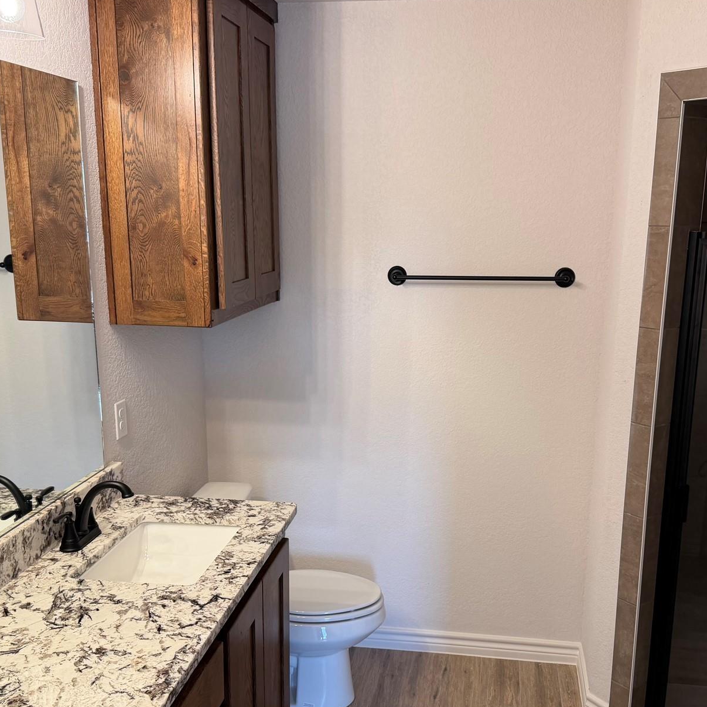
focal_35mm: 36
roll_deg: +0.0
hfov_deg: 46.0
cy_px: 414
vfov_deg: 45.9
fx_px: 832
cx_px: 380
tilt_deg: -14.3
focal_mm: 6.76
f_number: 1.78
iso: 160
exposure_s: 1/120
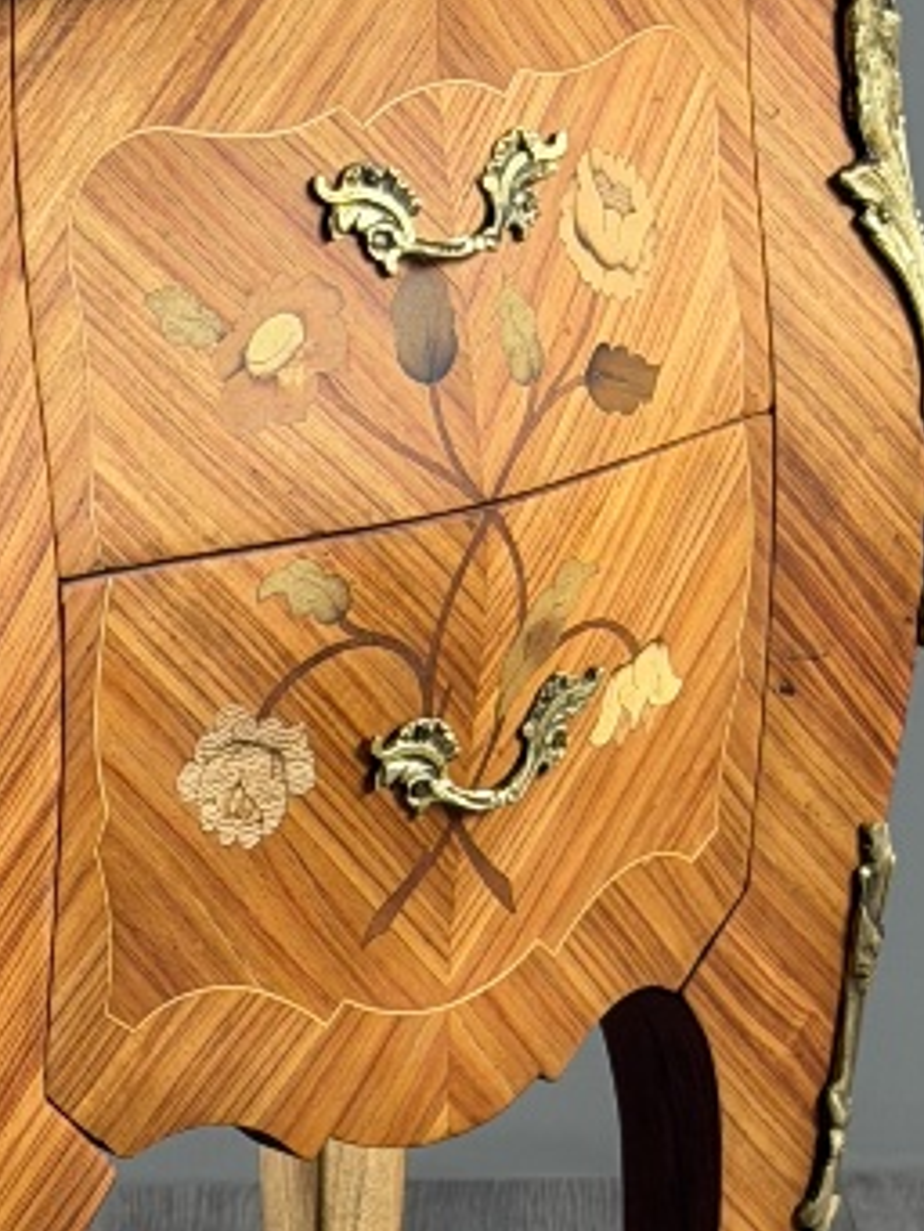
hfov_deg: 8.7
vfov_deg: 11.6
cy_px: 1032
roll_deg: +0.1
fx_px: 6011
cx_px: -61
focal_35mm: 169
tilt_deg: -19.4
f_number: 1.78
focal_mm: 6.76
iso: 64
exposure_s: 1/50
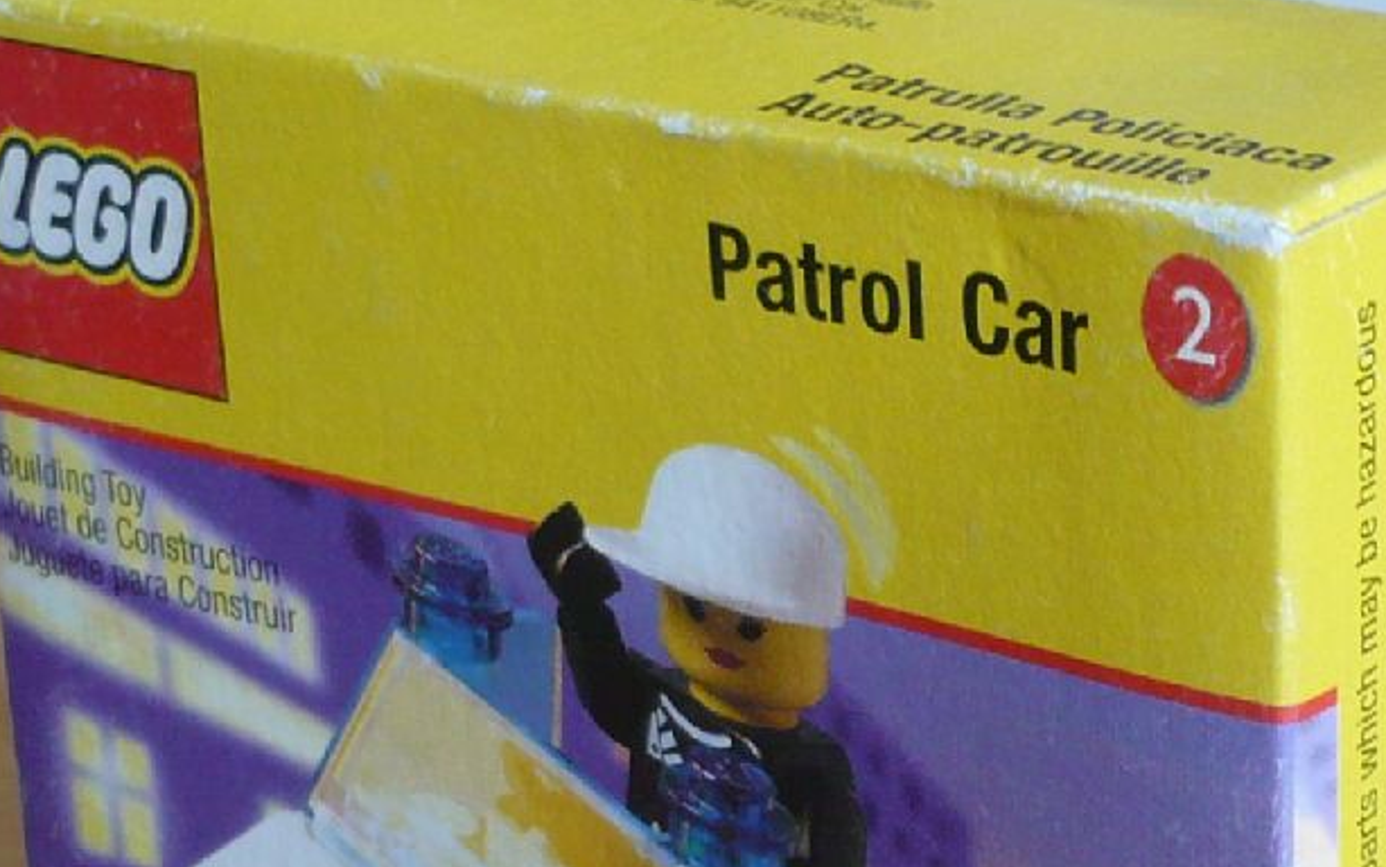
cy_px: 639
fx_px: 4496
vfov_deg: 11.0
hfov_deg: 17.5
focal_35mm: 119
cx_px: 942
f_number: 2.8
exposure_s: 1/30
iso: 160
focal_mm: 5.8
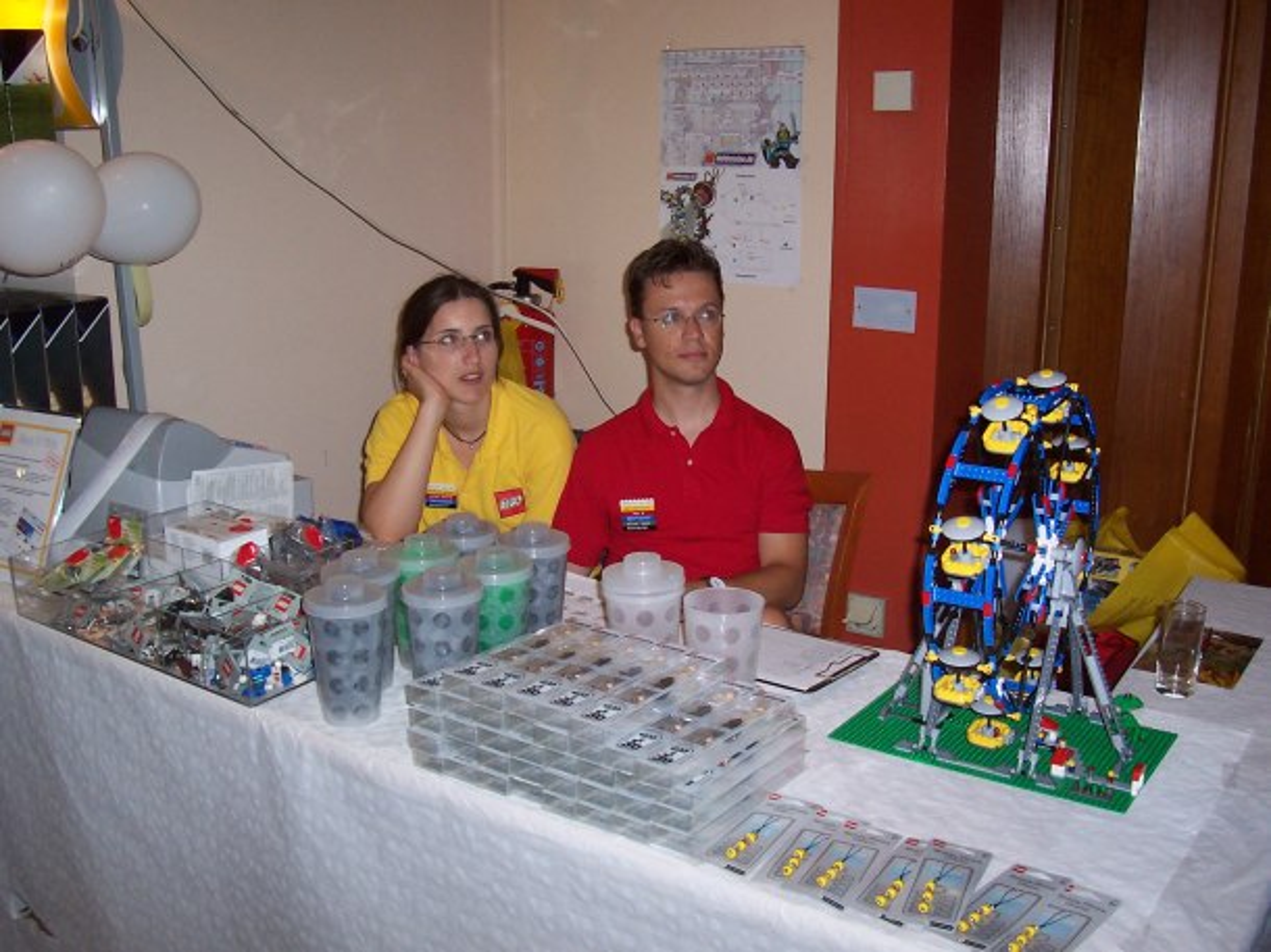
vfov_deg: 38.6
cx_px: 636
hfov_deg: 50.2
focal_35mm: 37
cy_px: 476
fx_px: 1358
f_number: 2.8
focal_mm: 5.6
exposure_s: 1/60
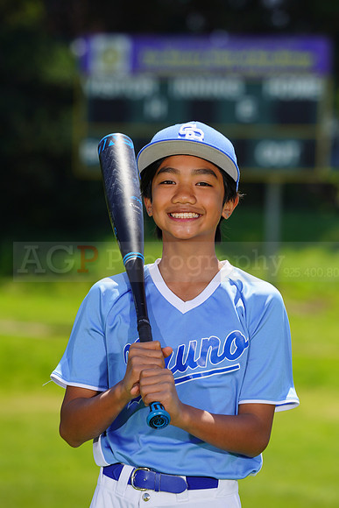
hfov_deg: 4.8
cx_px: 170
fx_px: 4023
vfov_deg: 7.2
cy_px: 254
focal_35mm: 285
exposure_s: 1/250
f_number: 8
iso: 100
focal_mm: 285
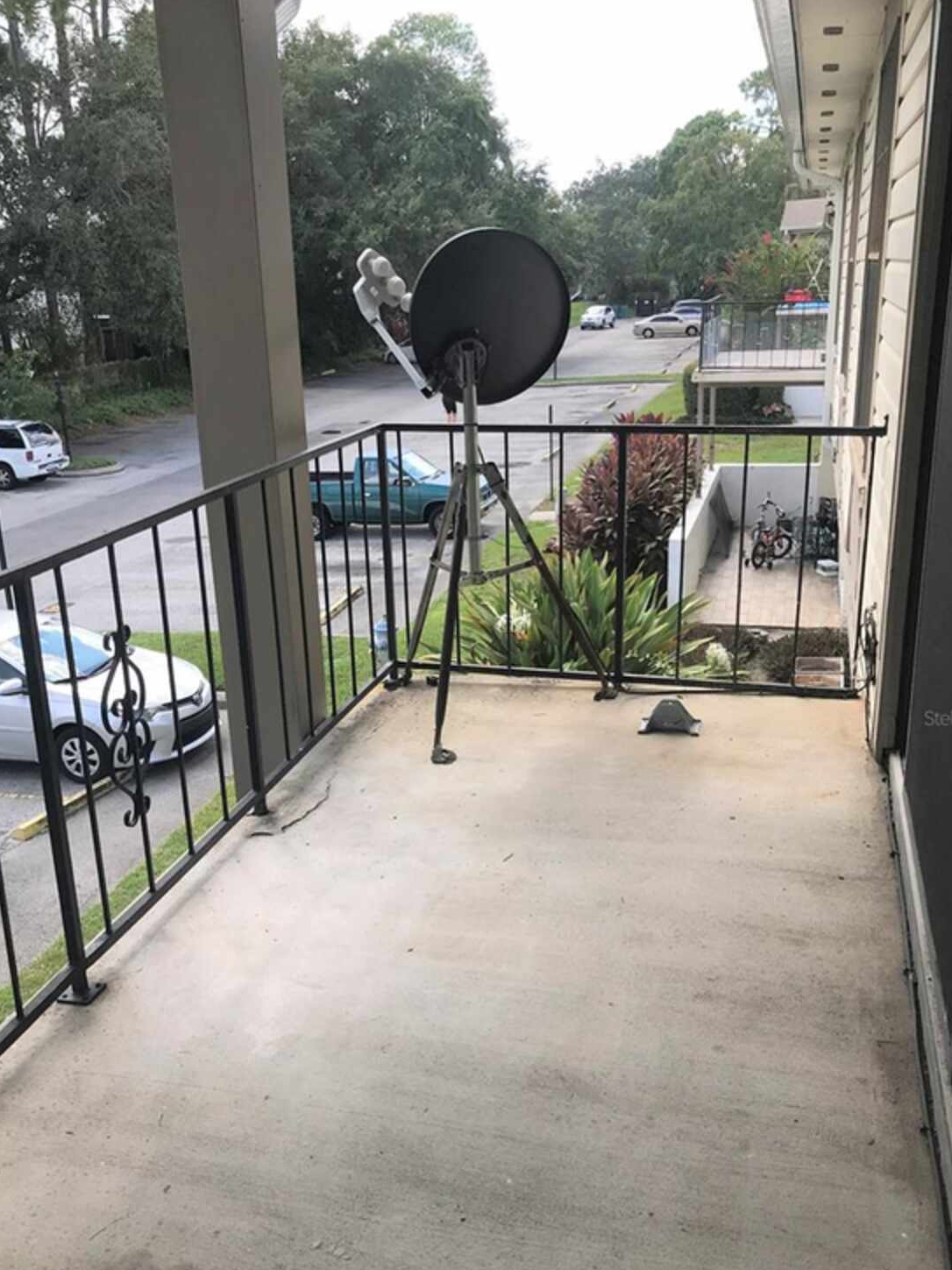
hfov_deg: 42.9
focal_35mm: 33
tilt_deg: -18.7
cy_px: 717
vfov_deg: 55.2
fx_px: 1210
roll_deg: +2.3
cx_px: 451
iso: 20
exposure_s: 1/674
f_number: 1.8
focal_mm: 3.99
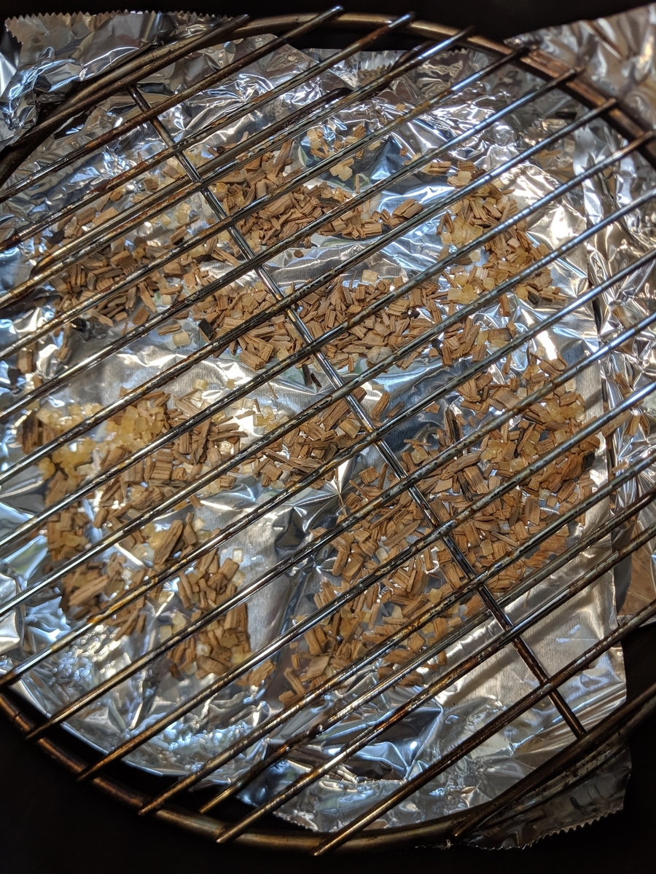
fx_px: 682
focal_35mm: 27
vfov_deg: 65.3
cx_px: 328
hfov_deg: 51.4
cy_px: 437
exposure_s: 1/49.9
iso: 55
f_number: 1.8
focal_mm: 4.44
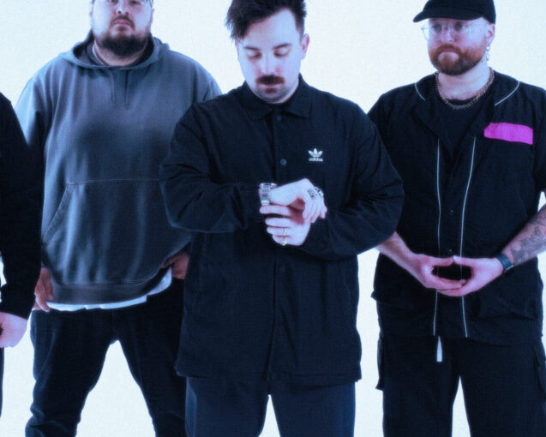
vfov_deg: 17.3
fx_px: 1439
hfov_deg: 21.4
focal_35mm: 89
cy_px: 183
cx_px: 185
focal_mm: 59
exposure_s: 1/250
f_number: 5.6
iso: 800
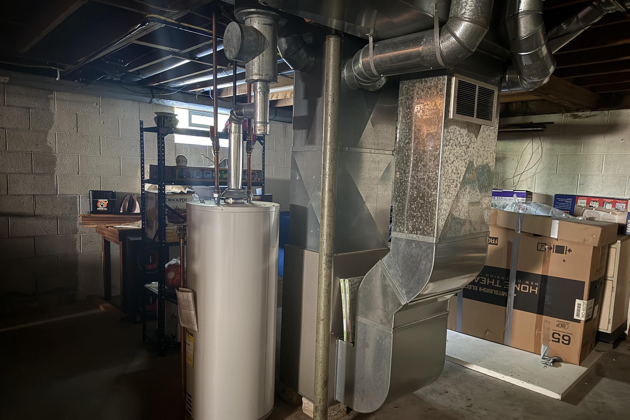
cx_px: 315
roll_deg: -1.7
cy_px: 229
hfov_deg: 71.5
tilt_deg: -7.2
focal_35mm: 25
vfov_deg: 51.2
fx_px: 437
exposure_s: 1/9
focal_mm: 6.76
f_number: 1.78
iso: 1600
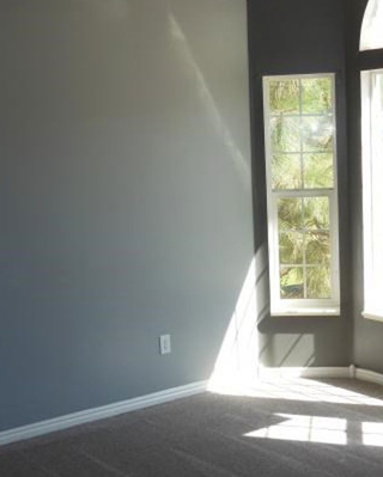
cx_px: 223
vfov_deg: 30.9
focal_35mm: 61
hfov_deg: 25.0
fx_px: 863
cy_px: 251
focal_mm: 6.9
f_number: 4.1
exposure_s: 1/125
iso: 125
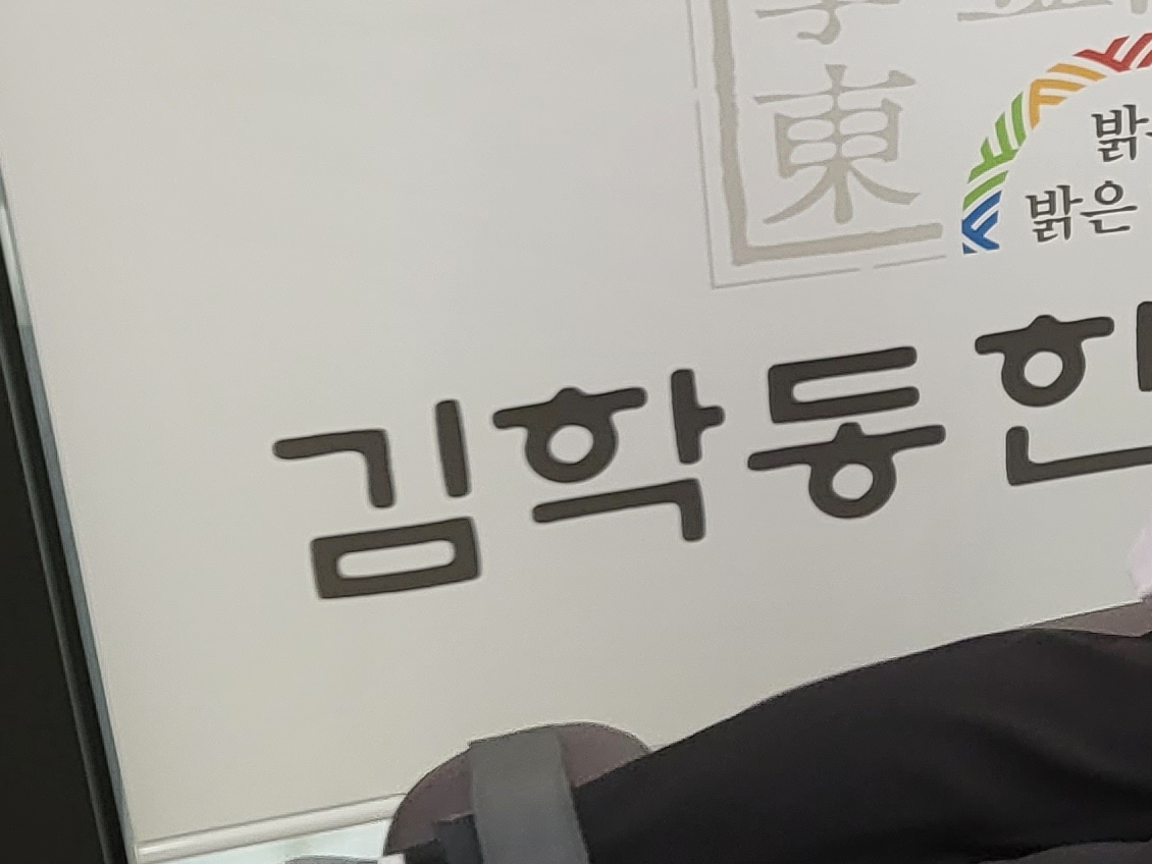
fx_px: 3062
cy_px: 466
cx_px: 1484
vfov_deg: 16.1
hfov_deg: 19.7
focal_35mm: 92
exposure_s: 1/120
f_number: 1.8
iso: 160
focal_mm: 4.25
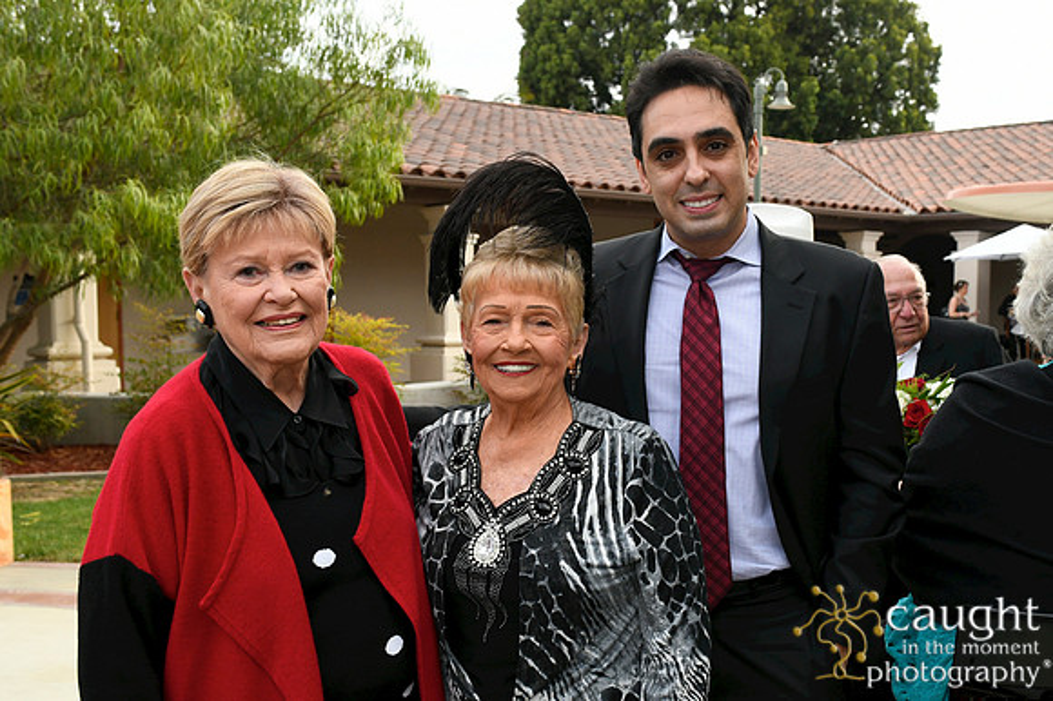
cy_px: 350
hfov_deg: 60.3
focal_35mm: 31
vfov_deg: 42.3
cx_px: 526
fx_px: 906
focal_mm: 31
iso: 640
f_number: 7.1
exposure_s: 1/250
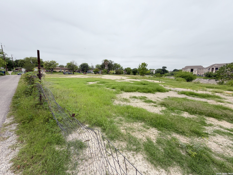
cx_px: 116
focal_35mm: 14
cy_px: 88
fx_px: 94
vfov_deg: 85.7
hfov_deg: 102.1
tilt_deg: -9.1
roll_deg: -0.9
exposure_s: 1/204
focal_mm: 2.22
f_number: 2.2
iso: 40
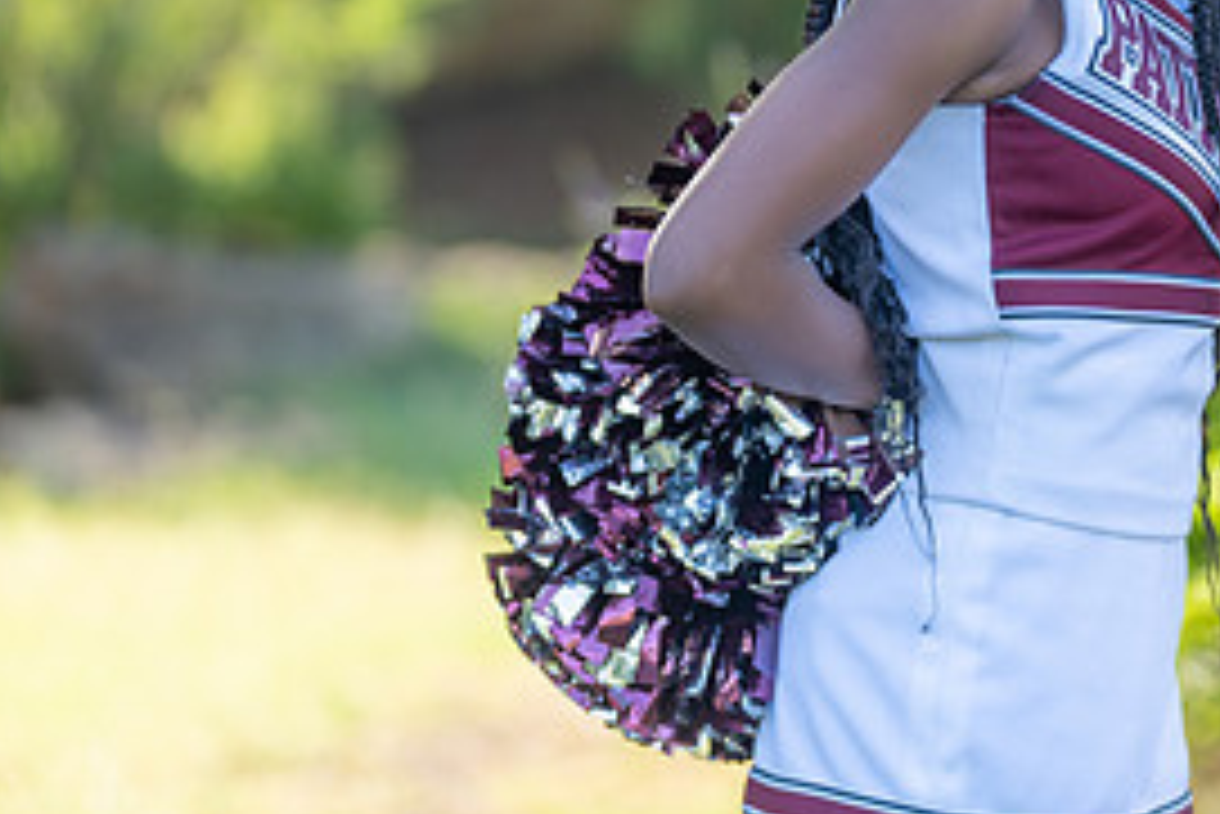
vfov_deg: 5.1
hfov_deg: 7.6
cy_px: 205
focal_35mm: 272
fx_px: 9222
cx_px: 1062
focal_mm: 127
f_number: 2.8
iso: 125
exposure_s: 1/320
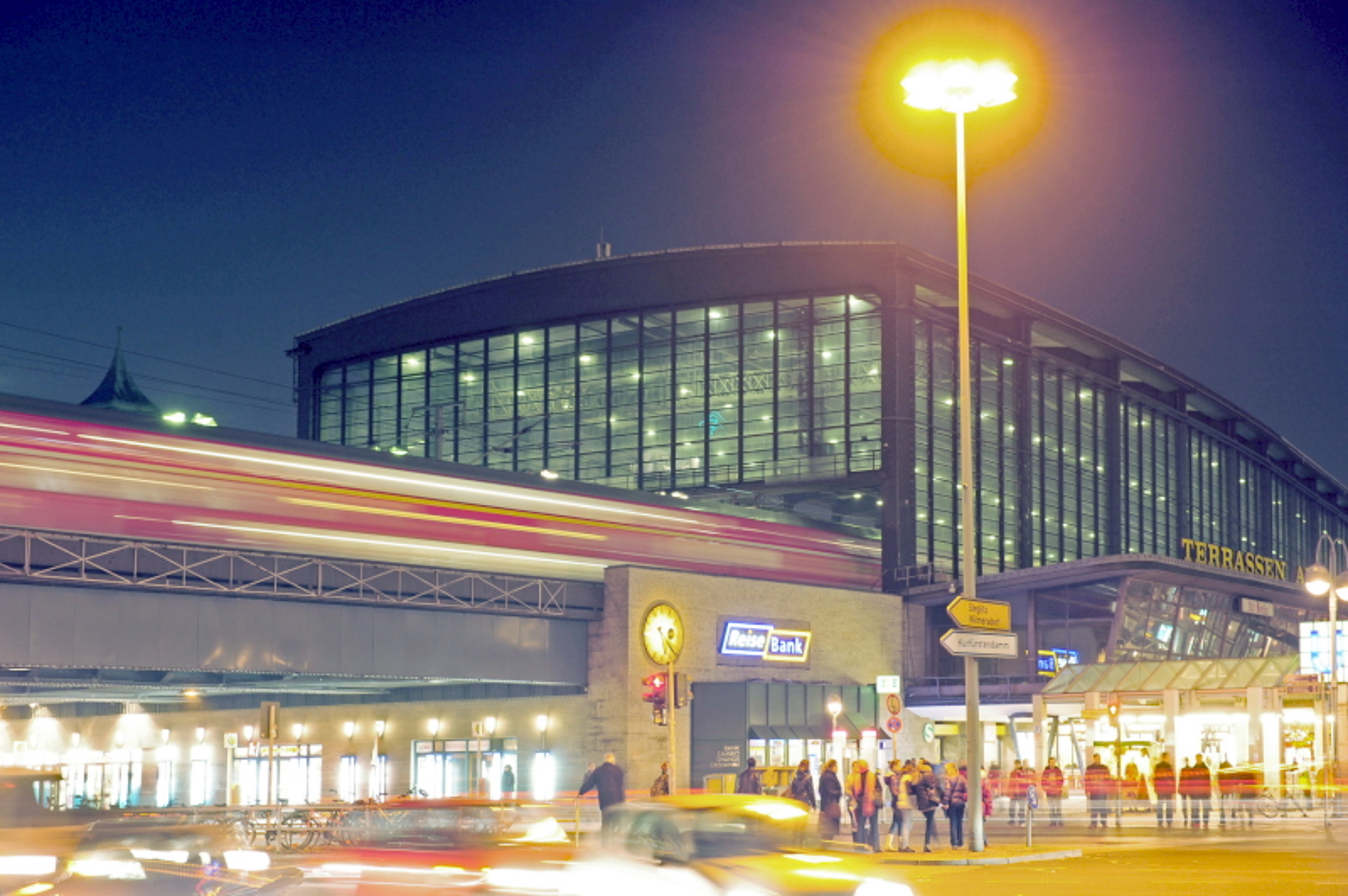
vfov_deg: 24.6
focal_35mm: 55
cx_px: 674
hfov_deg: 36.3
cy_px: 448
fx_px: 2058
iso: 640
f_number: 6.3
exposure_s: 1
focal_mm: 55
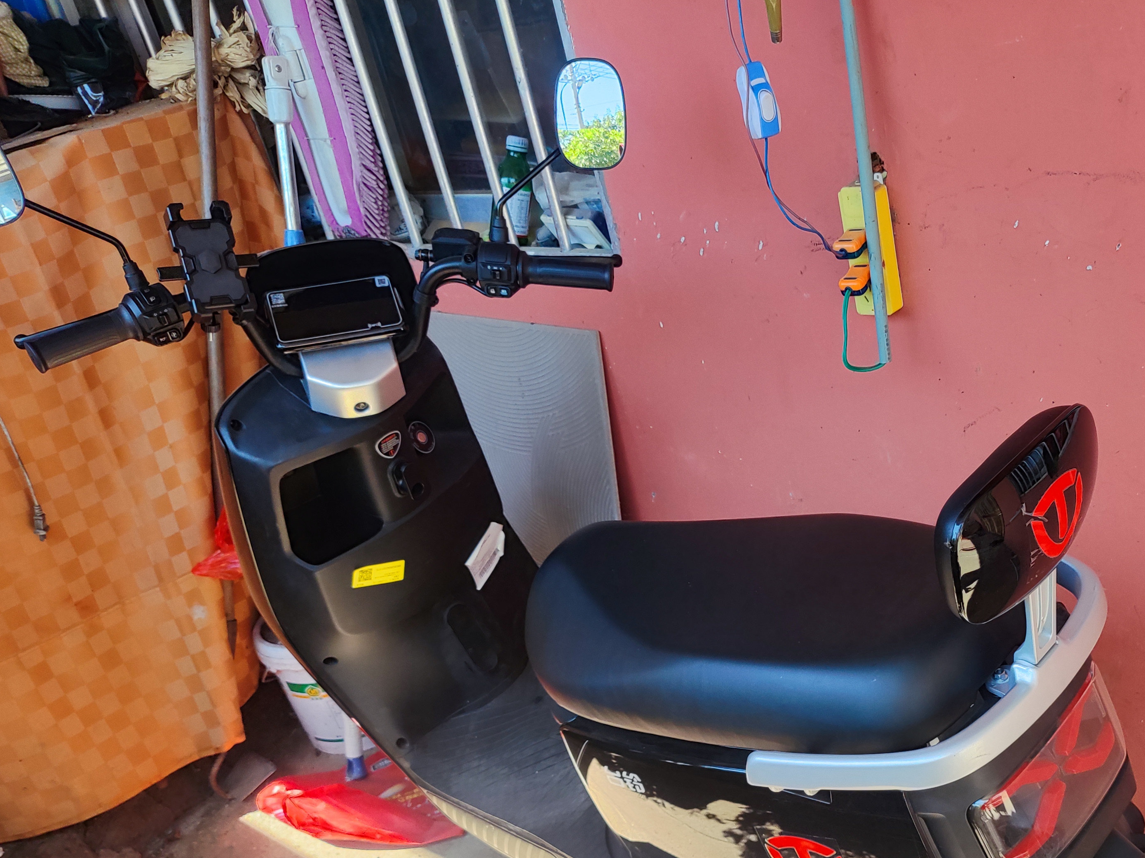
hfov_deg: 50.0
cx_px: 806
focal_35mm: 36
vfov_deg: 39.0
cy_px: 594
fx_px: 1191
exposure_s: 1/346
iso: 50
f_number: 1.79
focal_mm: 4.71
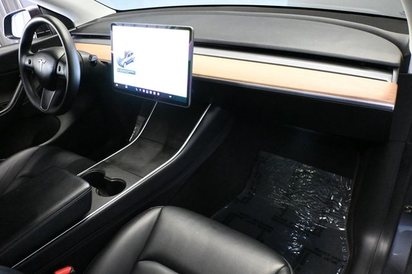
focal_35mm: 28
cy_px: 137
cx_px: 206
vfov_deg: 45.6
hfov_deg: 64.6
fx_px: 326
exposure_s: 1/60
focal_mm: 19
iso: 9000
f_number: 3.8
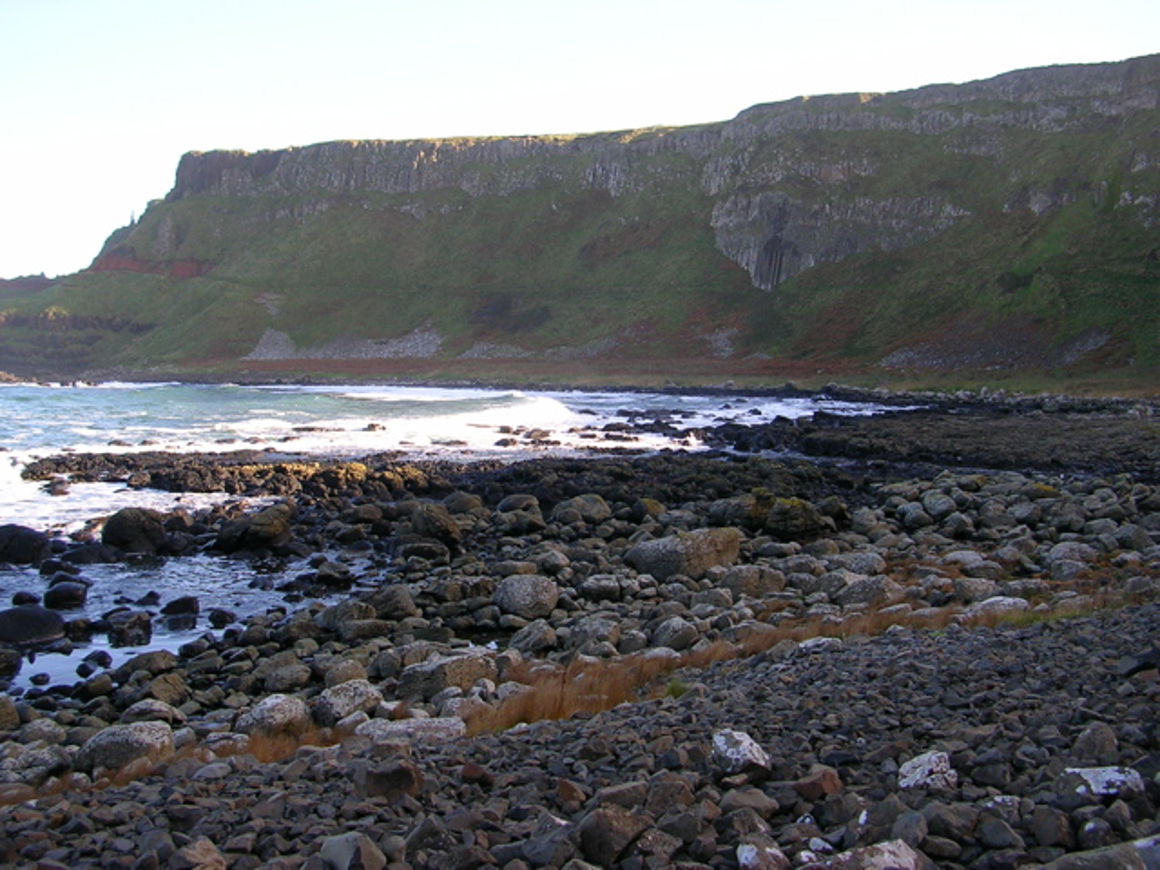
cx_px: 580
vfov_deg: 37.7
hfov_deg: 49.0
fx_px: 1273
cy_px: 435
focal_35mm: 38
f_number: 2.8
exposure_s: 1/218
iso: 50
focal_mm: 5.8
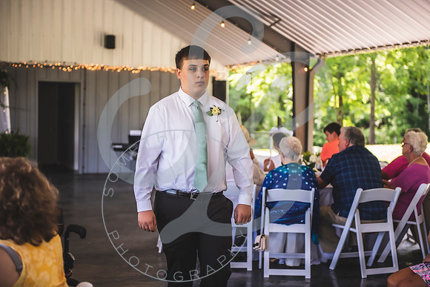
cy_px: 144
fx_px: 836
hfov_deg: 28.8
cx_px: 215
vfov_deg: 19.5
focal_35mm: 70
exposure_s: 1/200
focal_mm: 70
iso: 400
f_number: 2.8
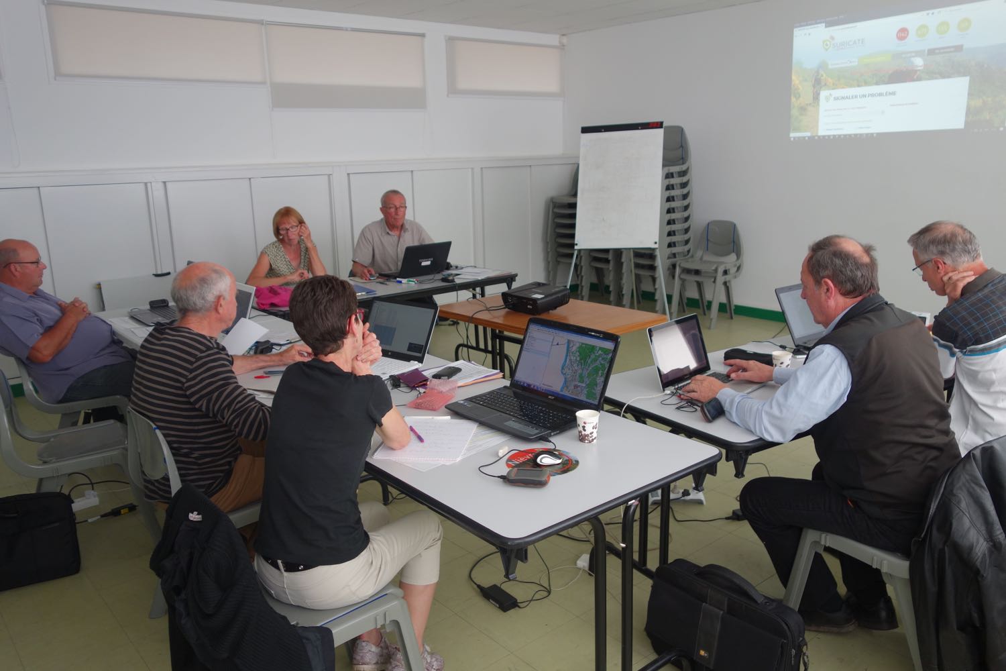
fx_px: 782
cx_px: 503
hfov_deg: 65.5
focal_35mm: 28
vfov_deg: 46.4
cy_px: 336
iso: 125
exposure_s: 1/100
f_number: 2.2
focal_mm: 10.4
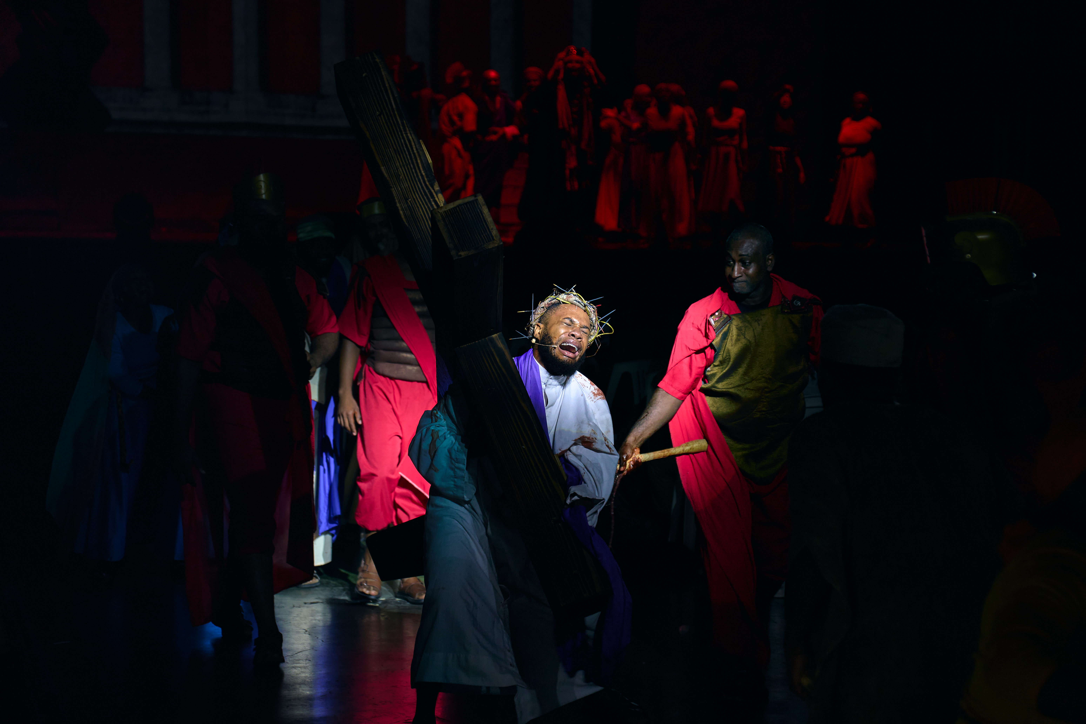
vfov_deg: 14.3
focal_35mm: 96
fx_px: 2896
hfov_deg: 21.2
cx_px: 543
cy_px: 362
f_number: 2.8
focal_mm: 64
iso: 160
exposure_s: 1/160
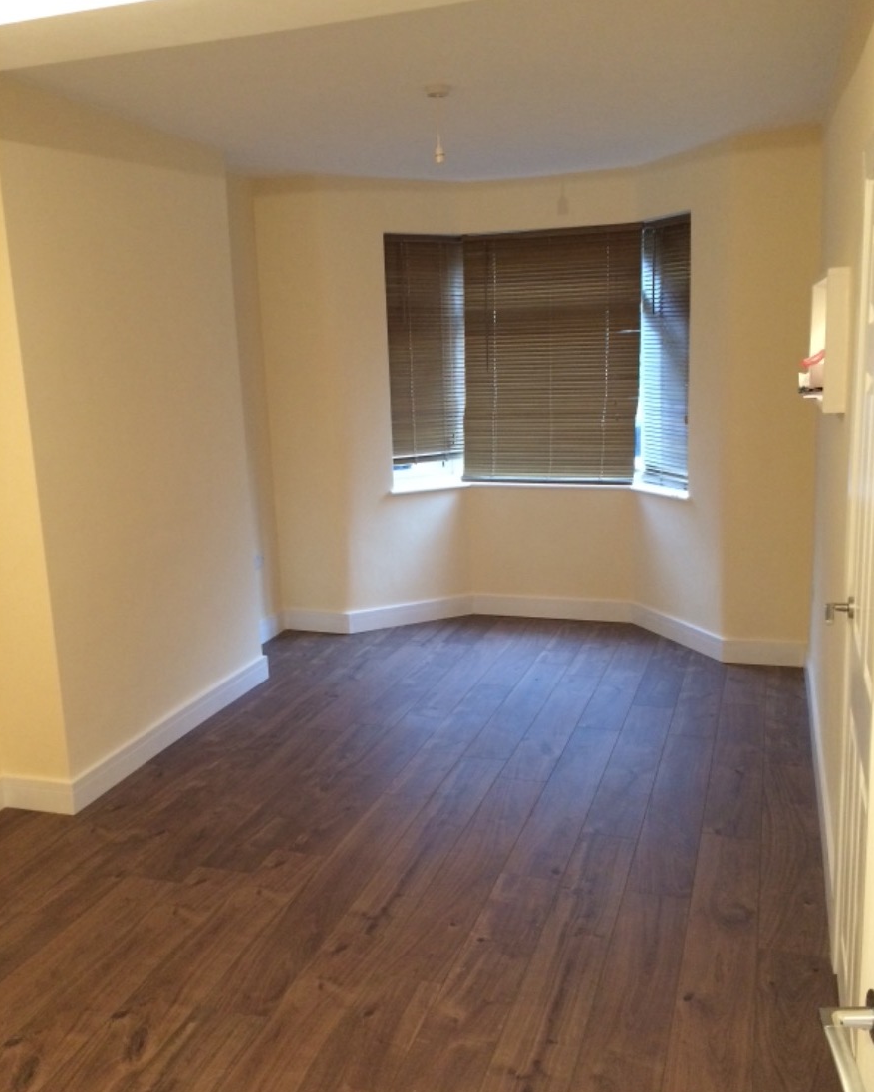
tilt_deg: -10.7
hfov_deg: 47.1
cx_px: 441
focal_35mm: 31
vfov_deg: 57.2
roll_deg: +4.0
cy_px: 532
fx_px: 1002
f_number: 2.2
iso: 320
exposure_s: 1/33
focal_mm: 4.15
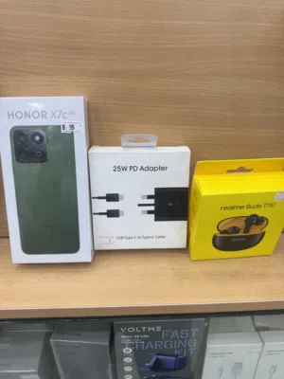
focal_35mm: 24
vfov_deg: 71.6
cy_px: 190
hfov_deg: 56.8
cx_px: 142
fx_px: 263
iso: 80
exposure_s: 1/864
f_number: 1.78
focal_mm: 6.76
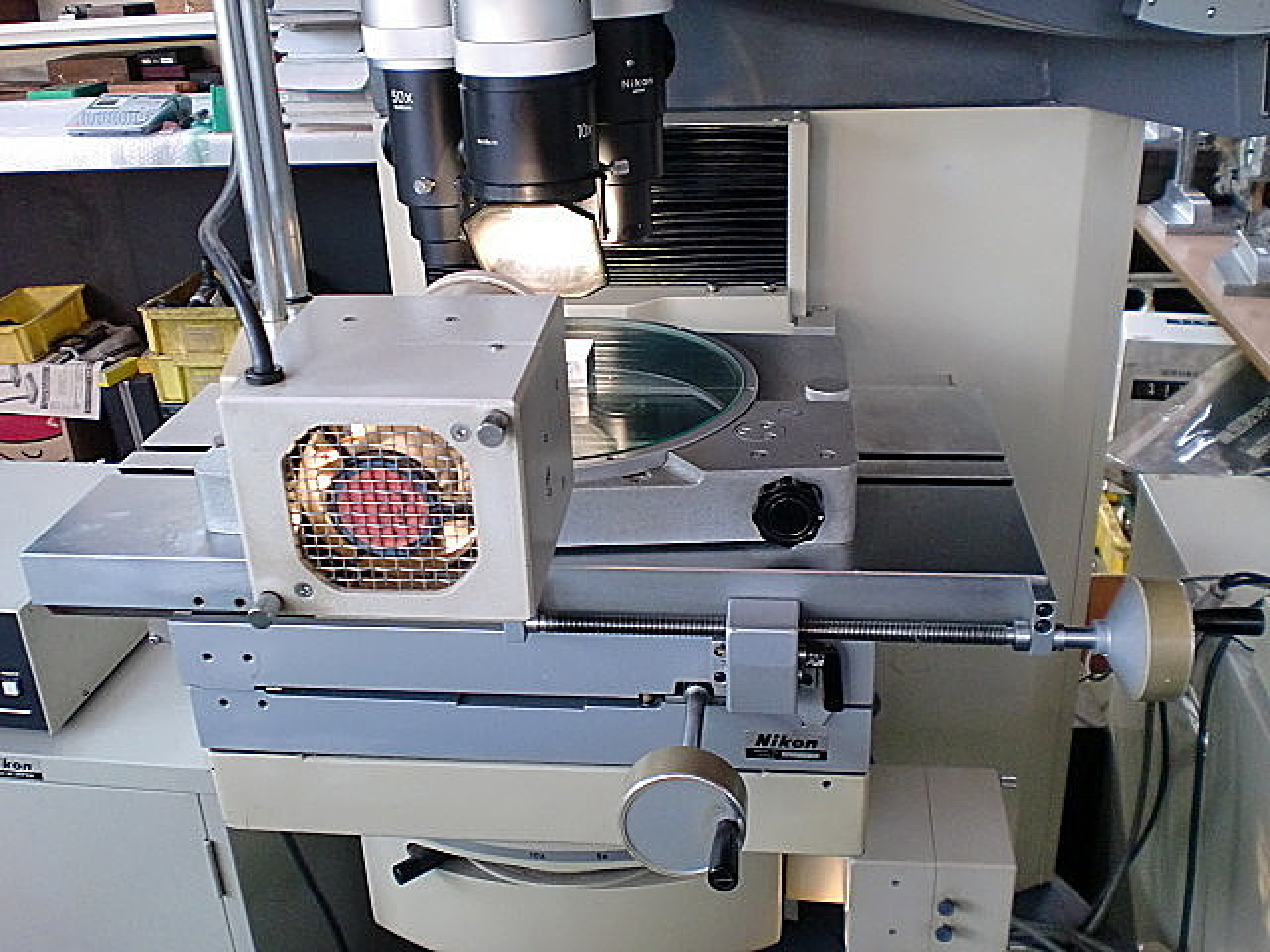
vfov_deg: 40.7
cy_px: 476
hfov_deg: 52.6
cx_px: 635
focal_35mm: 35
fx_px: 1284
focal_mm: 6.3
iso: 250
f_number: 3.1
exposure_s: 1/60
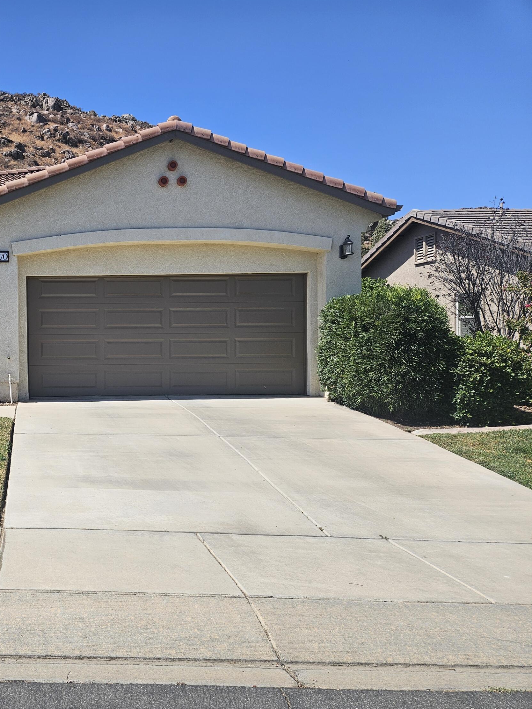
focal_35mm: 31
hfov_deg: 41.9
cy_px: 354
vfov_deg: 58.4
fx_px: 635
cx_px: 55
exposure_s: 1/2246
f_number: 1.8
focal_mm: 5.4
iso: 25
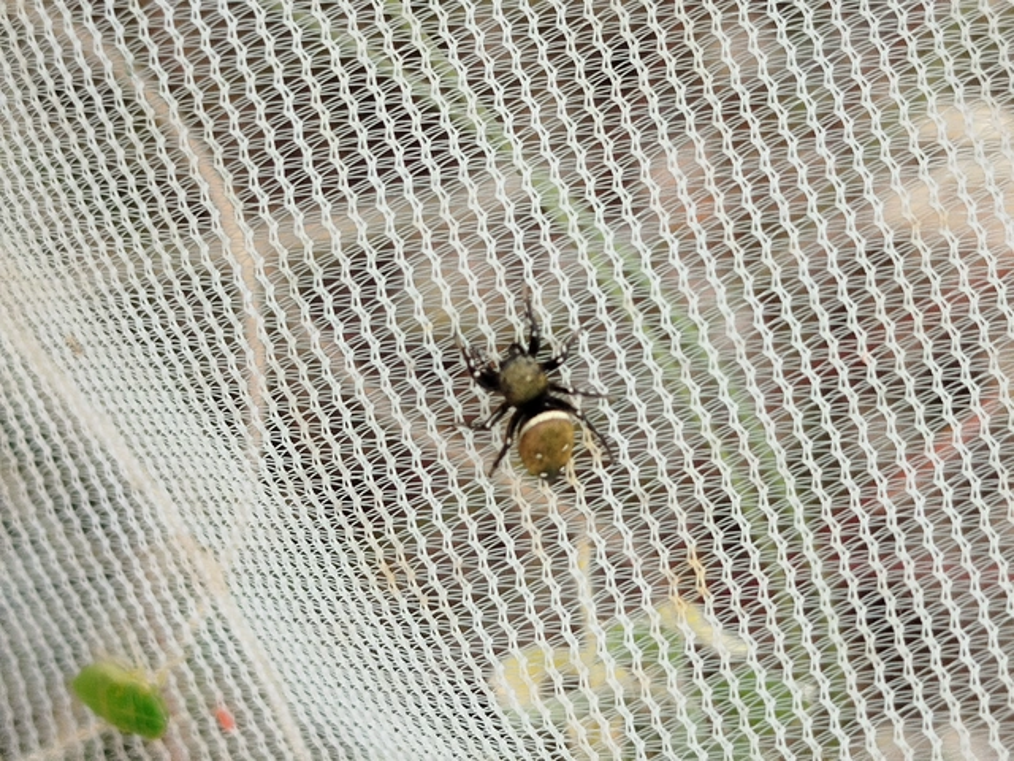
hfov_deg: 43.9
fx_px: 1260
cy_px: 380
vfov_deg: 33.6
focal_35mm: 43
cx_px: 507
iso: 50
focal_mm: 5.31
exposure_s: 1/106
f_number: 1.7
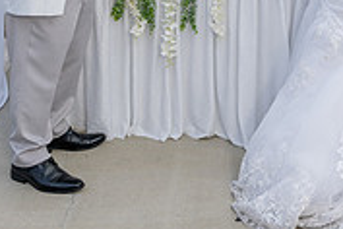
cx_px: 225
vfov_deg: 13.8
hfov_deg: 22.1
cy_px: -127
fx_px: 876
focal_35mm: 92
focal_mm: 28
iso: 200
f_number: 6.3
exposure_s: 1/125
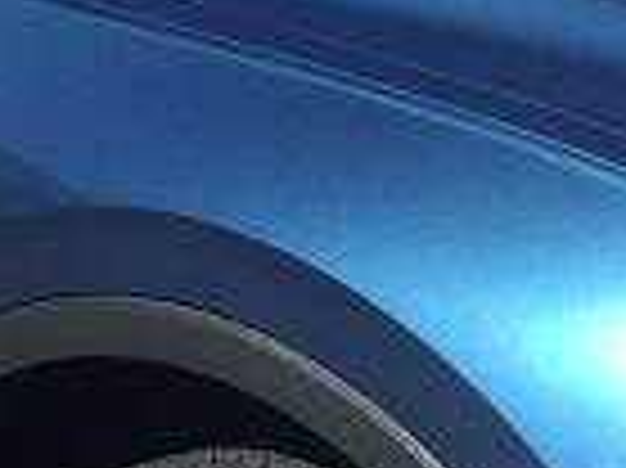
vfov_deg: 8.3
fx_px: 3216
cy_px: 410
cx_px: 275
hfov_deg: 11.1
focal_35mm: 178
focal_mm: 3.3
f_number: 2.4
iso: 25
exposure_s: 1/905
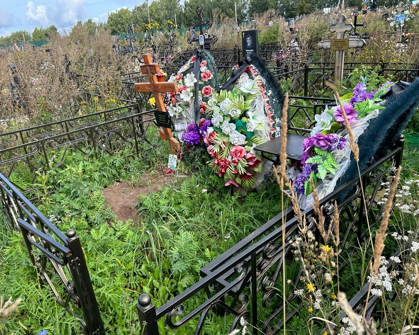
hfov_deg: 62.1
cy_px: 164
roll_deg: -2.0
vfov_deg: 51.5
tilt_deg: -12.4
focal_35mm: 28
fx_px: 347
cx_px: 193
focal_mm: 5.7
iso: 50
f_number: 1.5
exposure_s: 1/1058
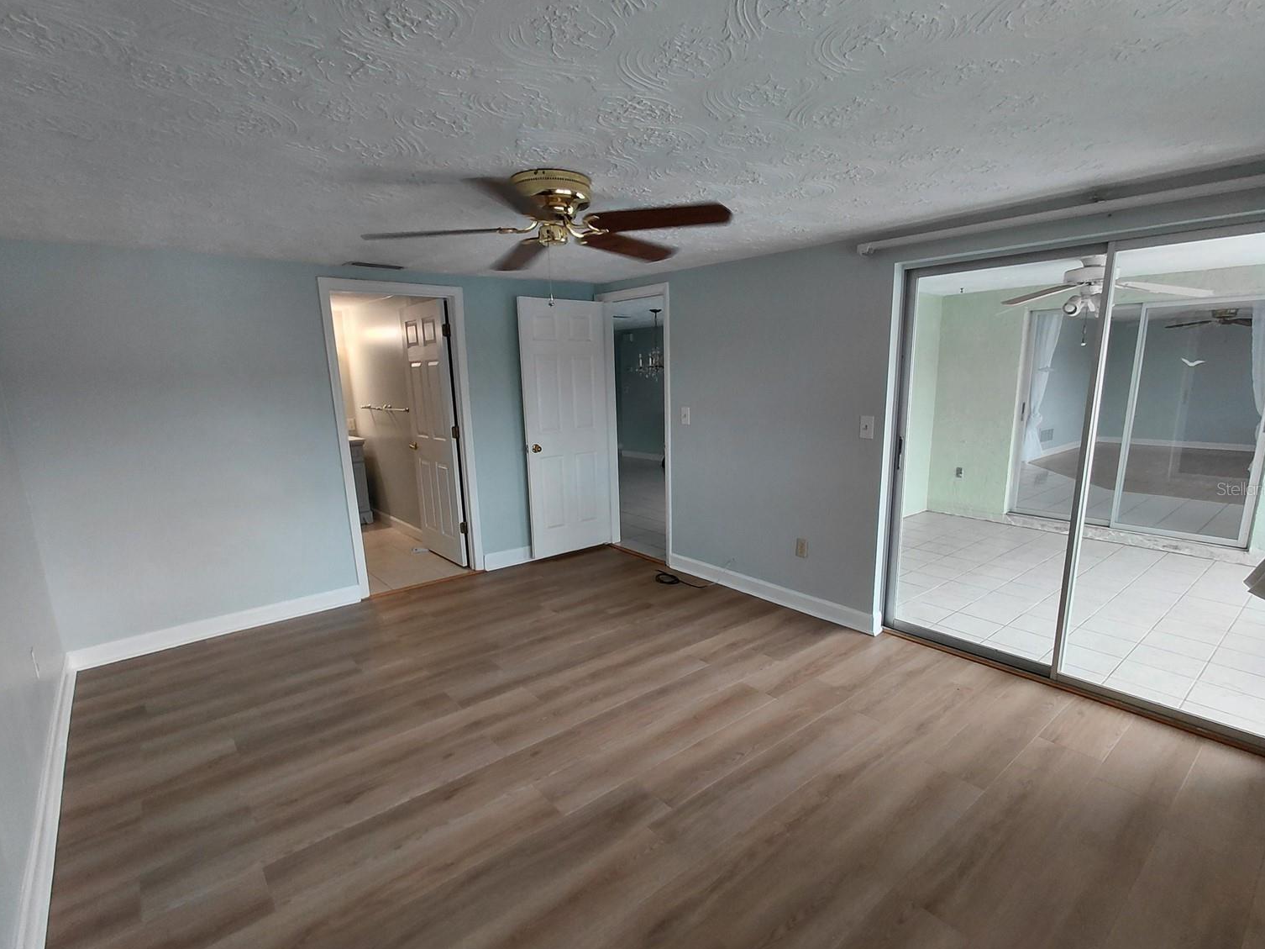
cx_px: 624
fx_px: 621
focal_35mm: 17
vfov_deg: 74.7
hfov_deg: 91.0
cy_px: 488
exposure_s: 1/50
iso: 64
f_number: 2.2
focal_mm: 1.64
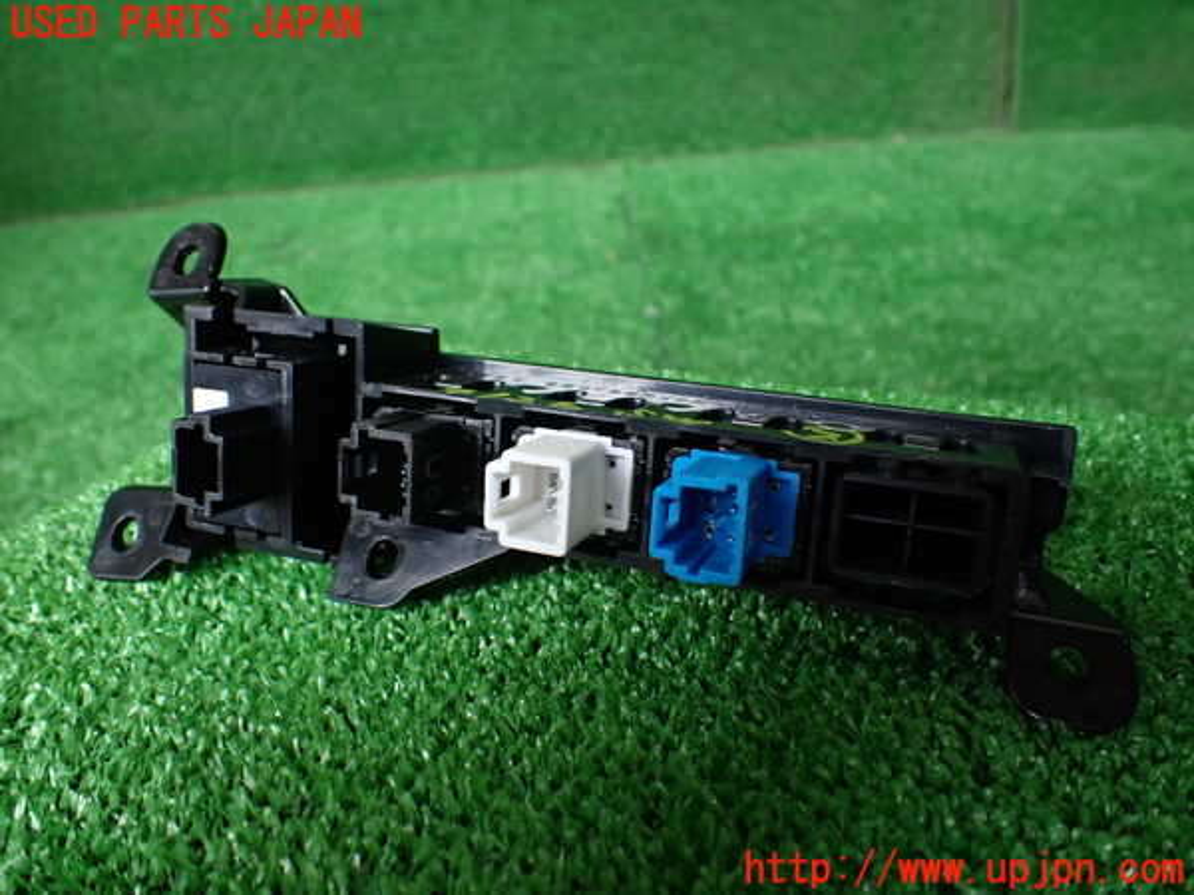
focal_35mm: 30
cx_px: 597
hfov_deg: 60.0
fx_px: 1035
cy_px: 448
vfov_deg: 46.8
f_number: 2.3
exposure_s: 1/125
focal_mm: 5.4
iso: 400
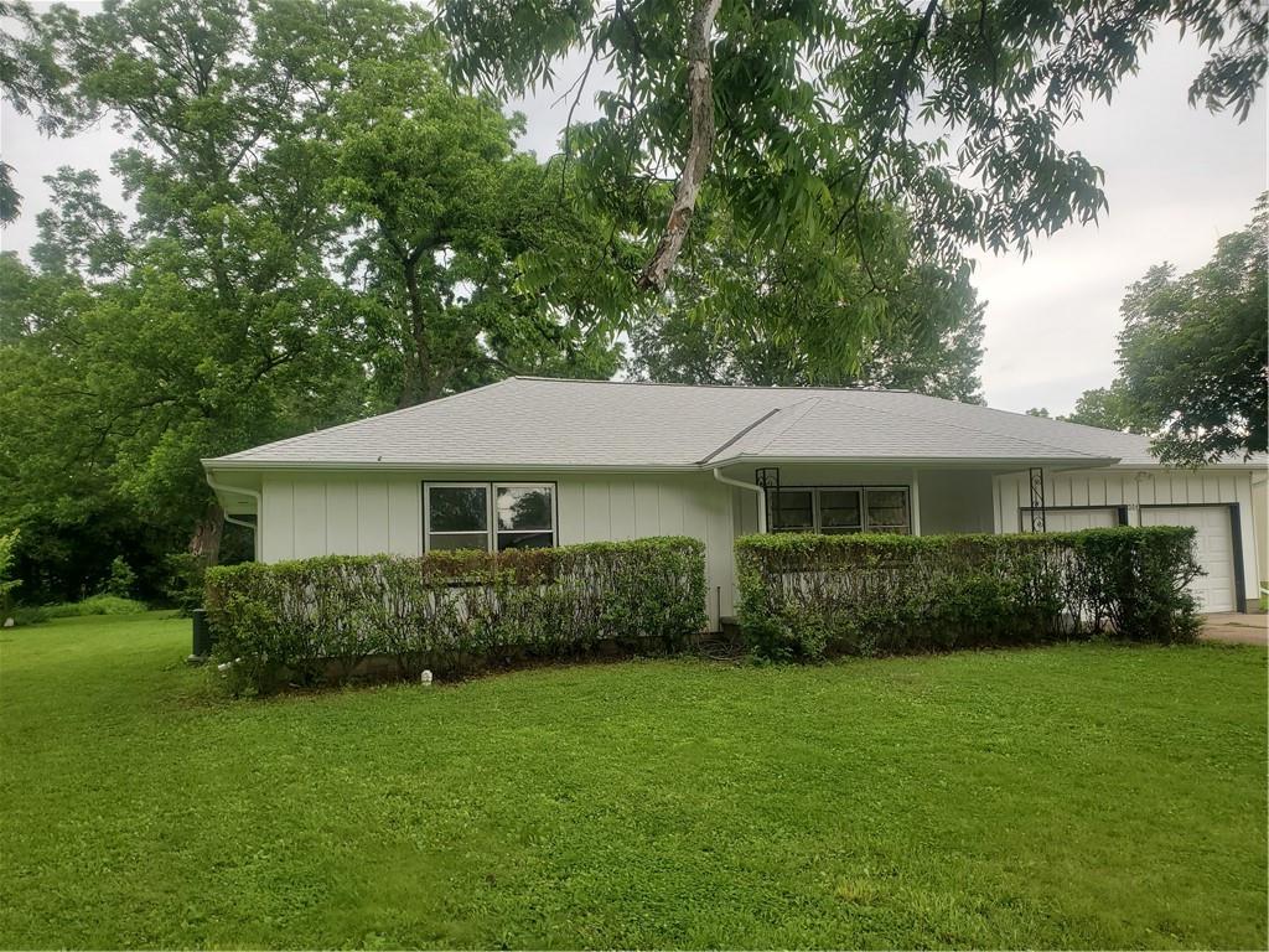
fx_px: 953
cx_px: 634
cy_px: 476
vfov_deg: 53.1
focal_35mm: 26
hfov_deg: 67.3
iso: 50
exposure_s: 1/566
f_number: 2.4
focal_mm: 4.3
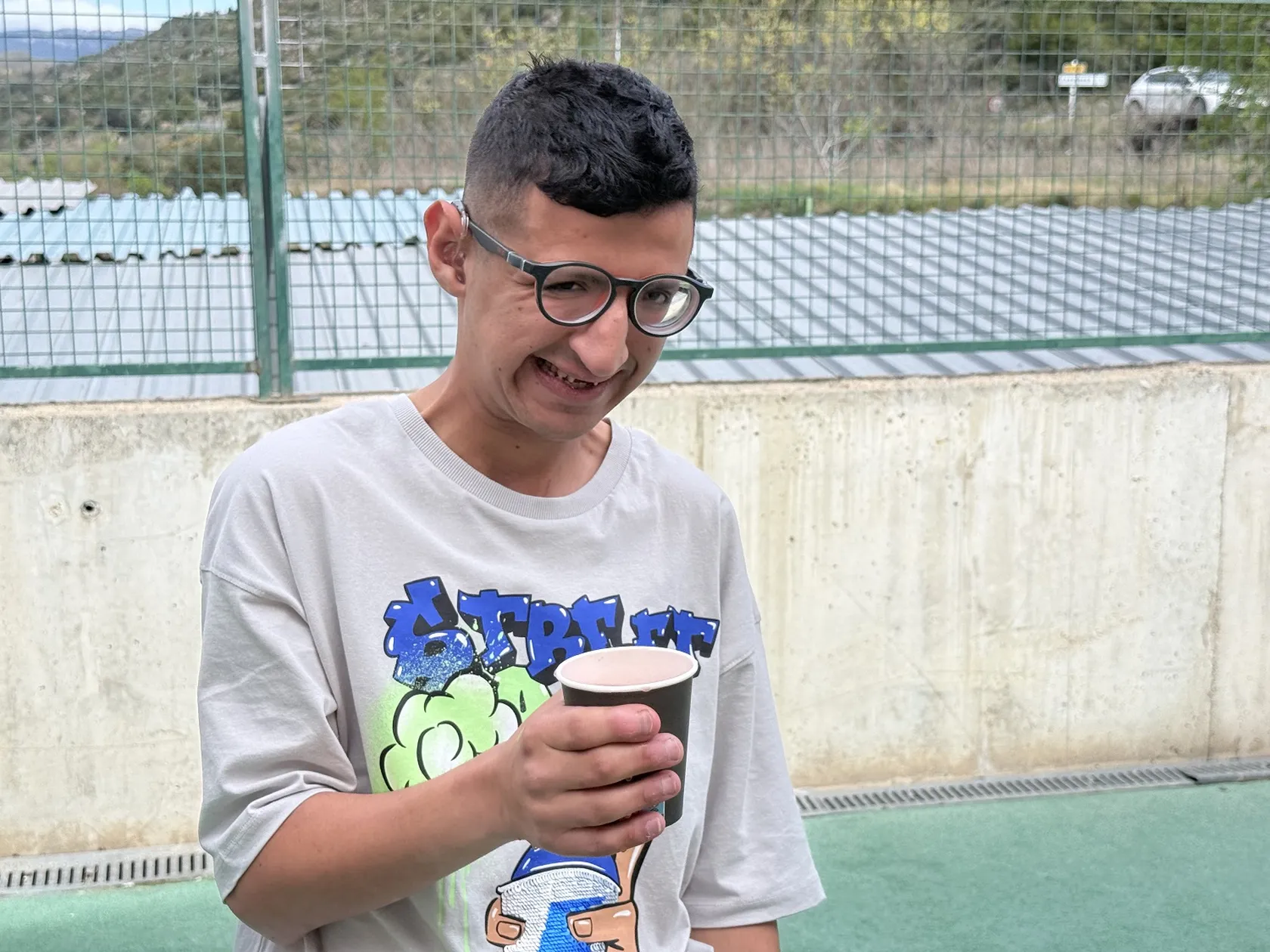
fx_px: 1761
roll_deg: -1.1
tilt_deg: -9.6
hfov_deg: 39.7
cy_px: 476
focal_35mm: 48
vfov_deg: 30.3
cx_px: 635
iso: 80
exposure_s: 1/4098
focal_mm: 6.76
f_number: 1.78
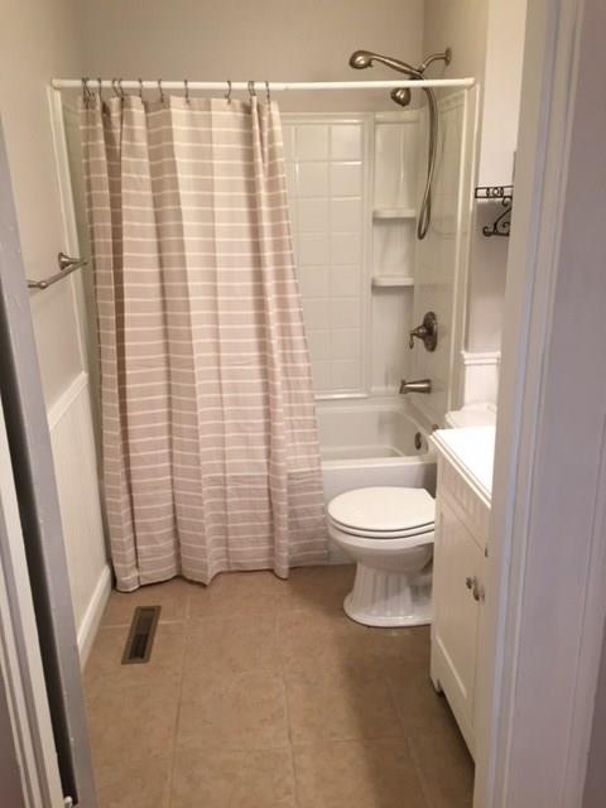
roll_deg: +1.9
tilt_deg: -17.2
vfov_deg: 61.7
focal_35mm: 29
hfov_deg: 48.2
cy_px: 404
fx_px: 677
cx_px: 303
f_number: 2.2
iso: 80
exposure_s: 1/30
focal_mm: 4.15
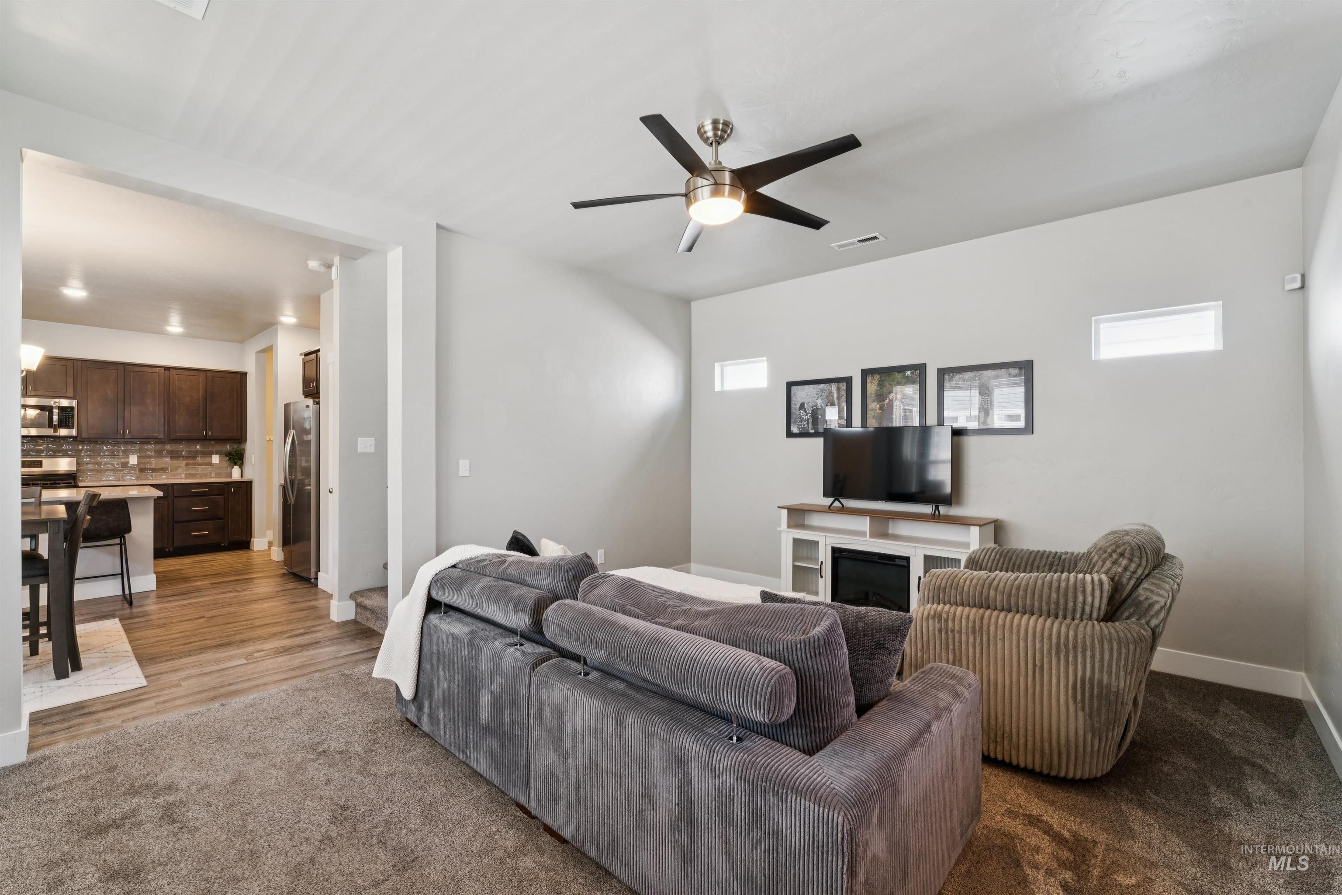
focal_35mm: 15
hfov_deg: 99.3
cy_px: 448
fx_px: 570
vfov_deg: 76.2
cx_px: 671
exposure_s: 1/5
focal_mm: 15.3
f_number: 13
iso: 400
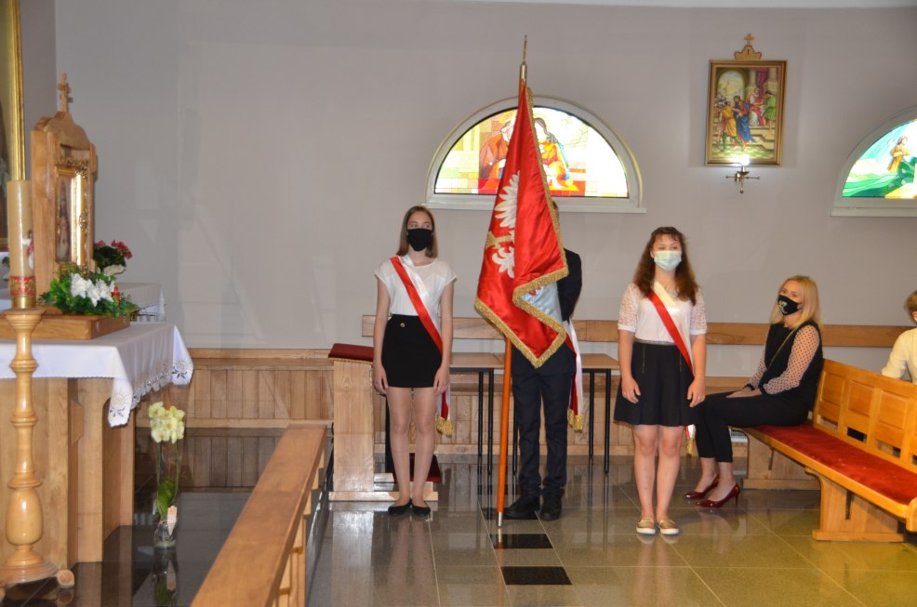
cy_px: 304
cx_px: 458
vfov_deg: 28.0
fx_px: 1220
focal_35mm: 48
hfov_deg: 41.2
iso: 800
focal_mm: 32
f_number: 4.2
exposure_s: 1/60
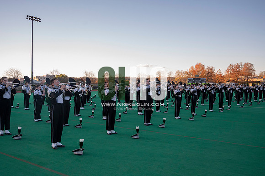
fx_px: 243
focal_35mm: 33
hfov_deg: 57.3
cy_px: 88
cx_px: 132
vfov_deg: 39.9
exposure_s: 1/3200
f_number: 4
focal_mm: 33
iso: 2000
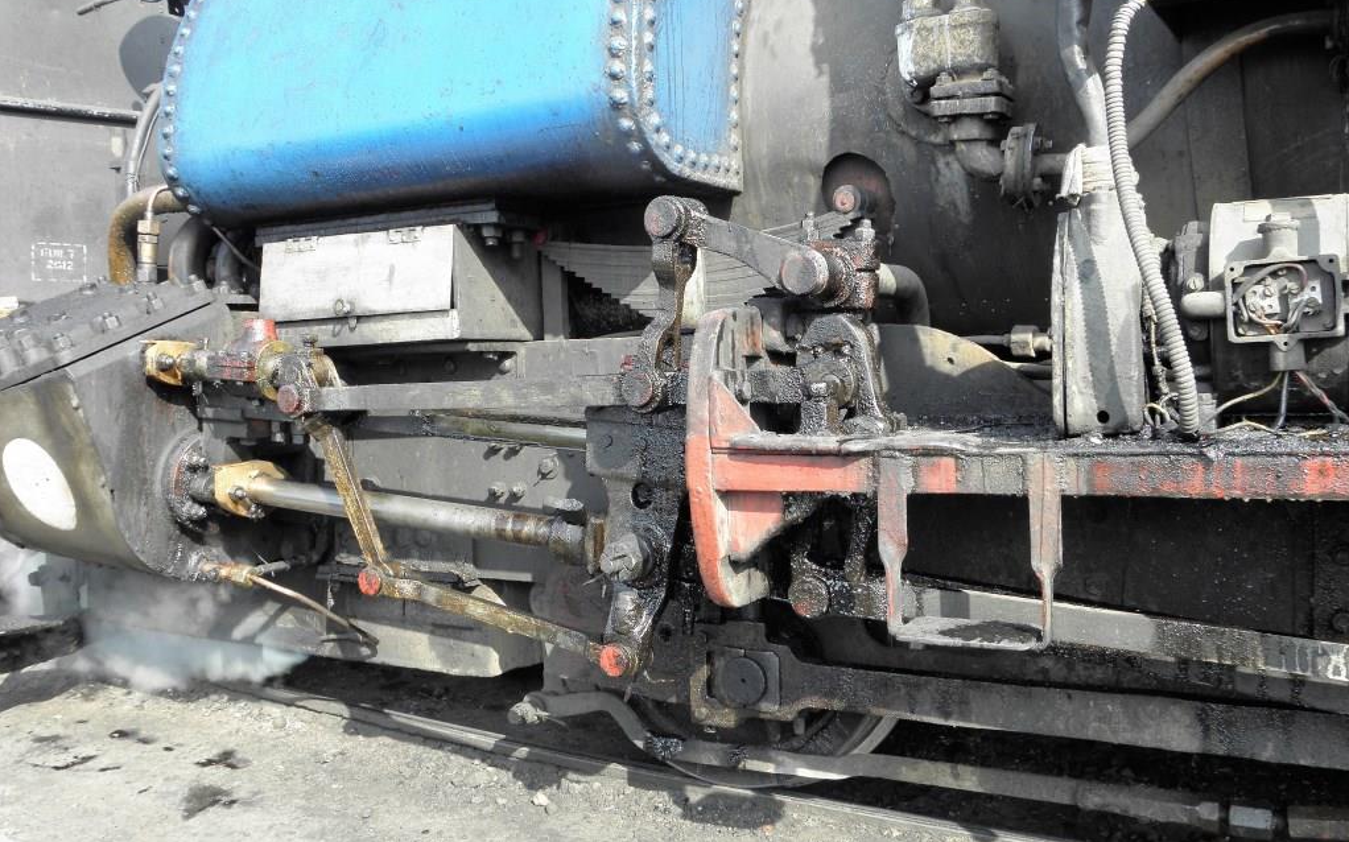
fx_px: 1250
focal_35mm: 34
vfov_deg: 37.2
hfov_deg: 56.7
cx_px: 674
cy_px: 383
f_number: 4
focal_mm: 5.71
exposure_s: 1/80
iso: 64
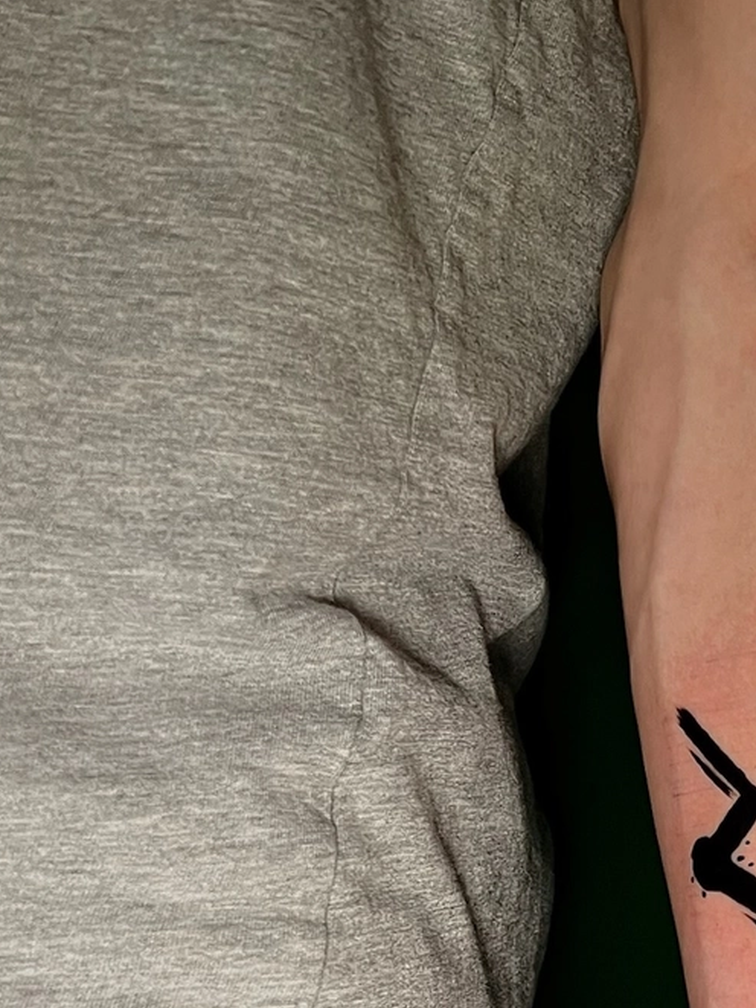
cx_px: 847
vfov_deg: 31.3
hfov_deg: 23.2
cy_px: 884
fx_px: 1717
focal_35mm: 59
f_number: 1.5
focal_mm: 5.7
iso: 200
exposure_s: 1/60
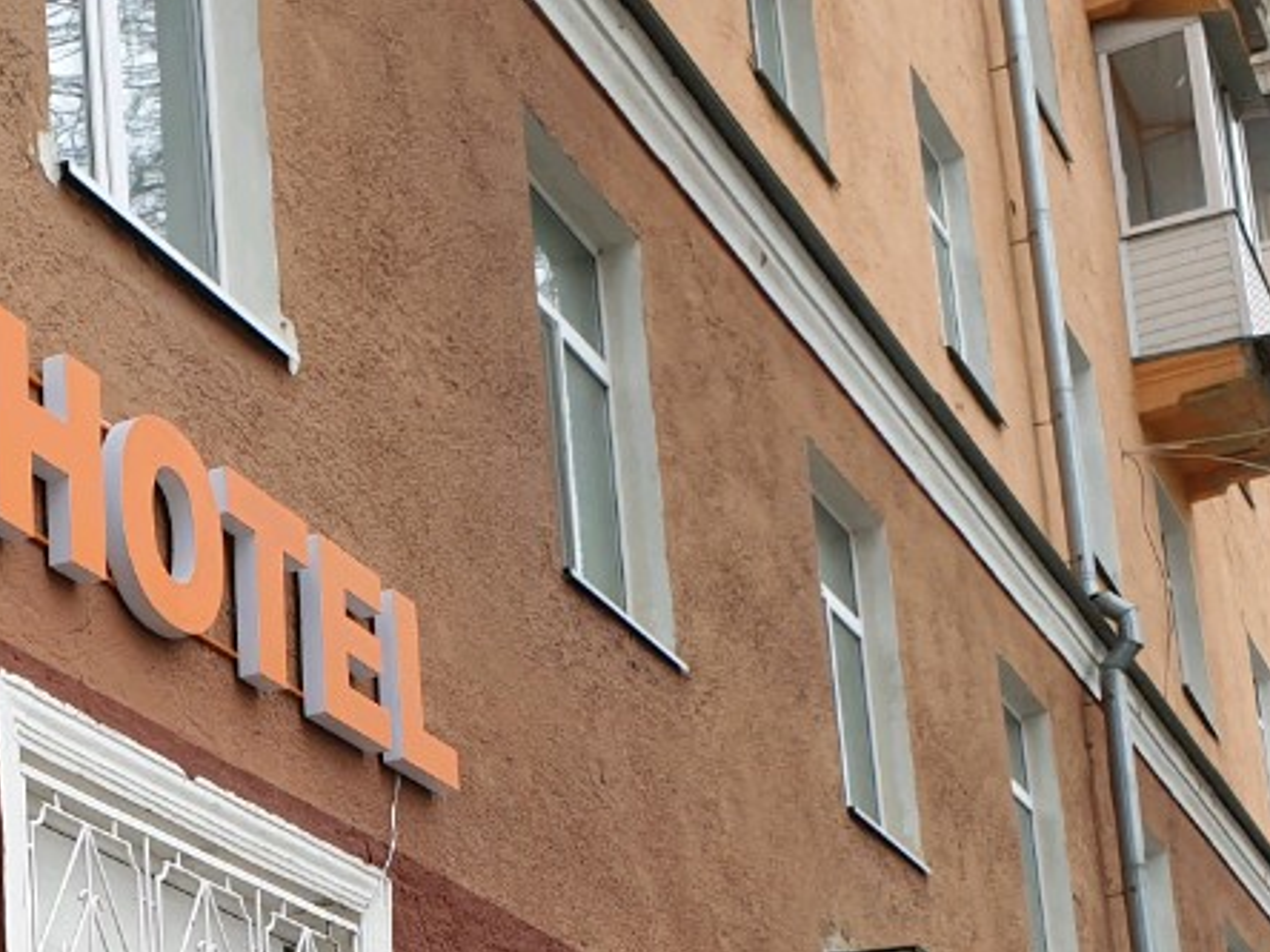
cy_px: 1106
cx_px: 44
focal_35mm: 78
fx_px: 2862
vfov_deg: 18.1
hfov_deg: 24.1
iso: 50
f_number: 2.4
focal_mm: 4.3
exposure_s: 1/625
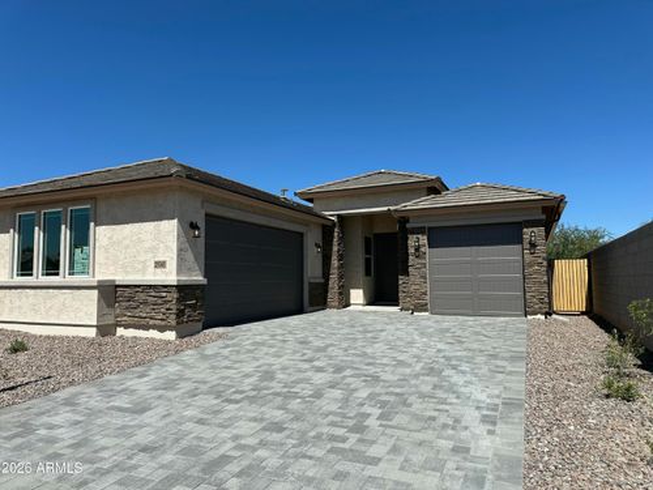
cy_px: 245
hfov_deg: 71.6
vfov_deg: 56.8
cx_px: 326
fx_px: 453
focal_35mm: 24
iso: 80
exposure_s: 1/6211
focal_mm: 6.86
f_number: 1.78
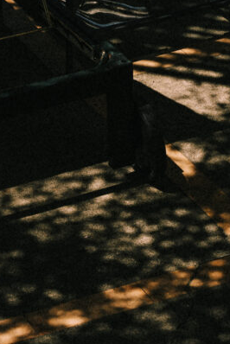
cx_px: -76
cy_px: -515
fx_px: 2177
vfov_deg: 8.2
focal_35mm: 228
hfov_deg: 6.0
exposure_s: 1/400
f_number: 11
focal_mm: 35.4
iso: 250
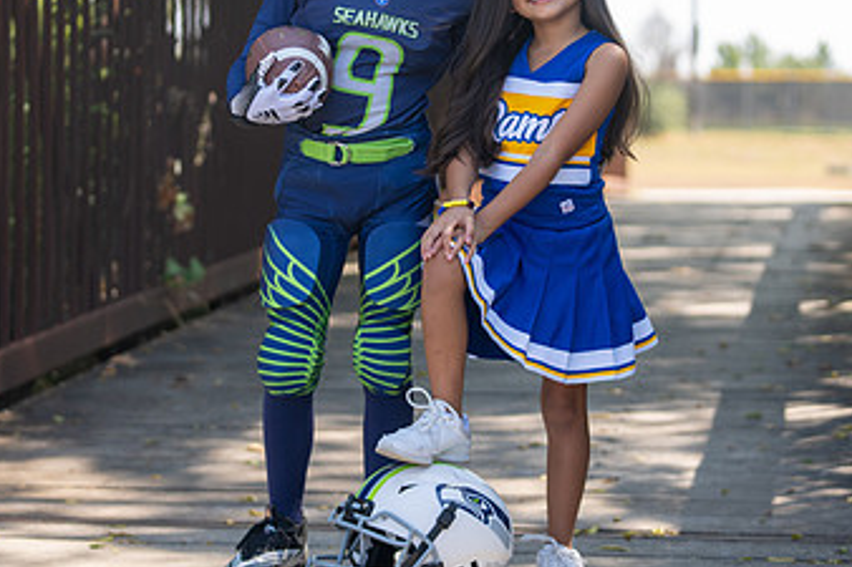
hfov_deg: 16.1
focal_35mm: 127
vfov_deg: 10.8
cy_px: 170
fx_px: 3004
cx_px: 474
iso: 100
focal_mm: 74
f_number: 2.8
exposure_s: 1/320
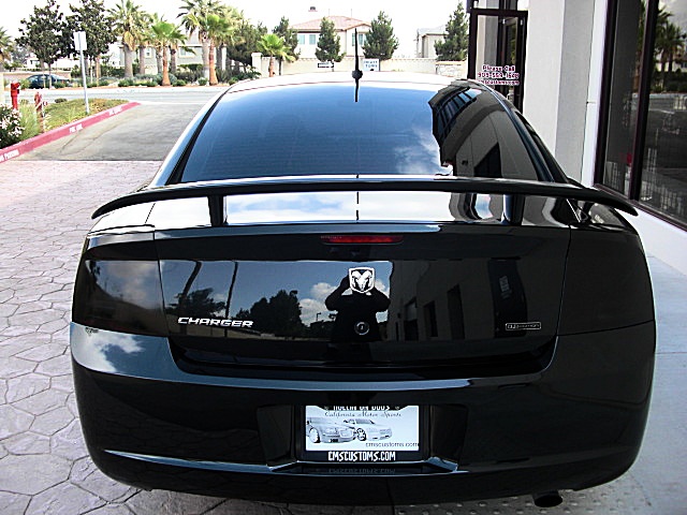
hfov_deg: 51.4
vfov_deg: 39.7
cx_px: 344
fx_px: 714
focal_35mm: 36
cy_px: 258
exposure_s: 1/200
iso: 50
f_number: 2.8
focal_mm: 6.3
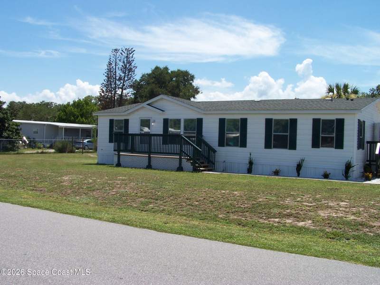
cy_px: 142
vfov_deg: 37.7
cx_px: 190
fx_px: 417
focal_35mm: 38
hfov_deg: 49.0
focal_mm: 6.3
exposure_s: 1/350
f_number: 5.6
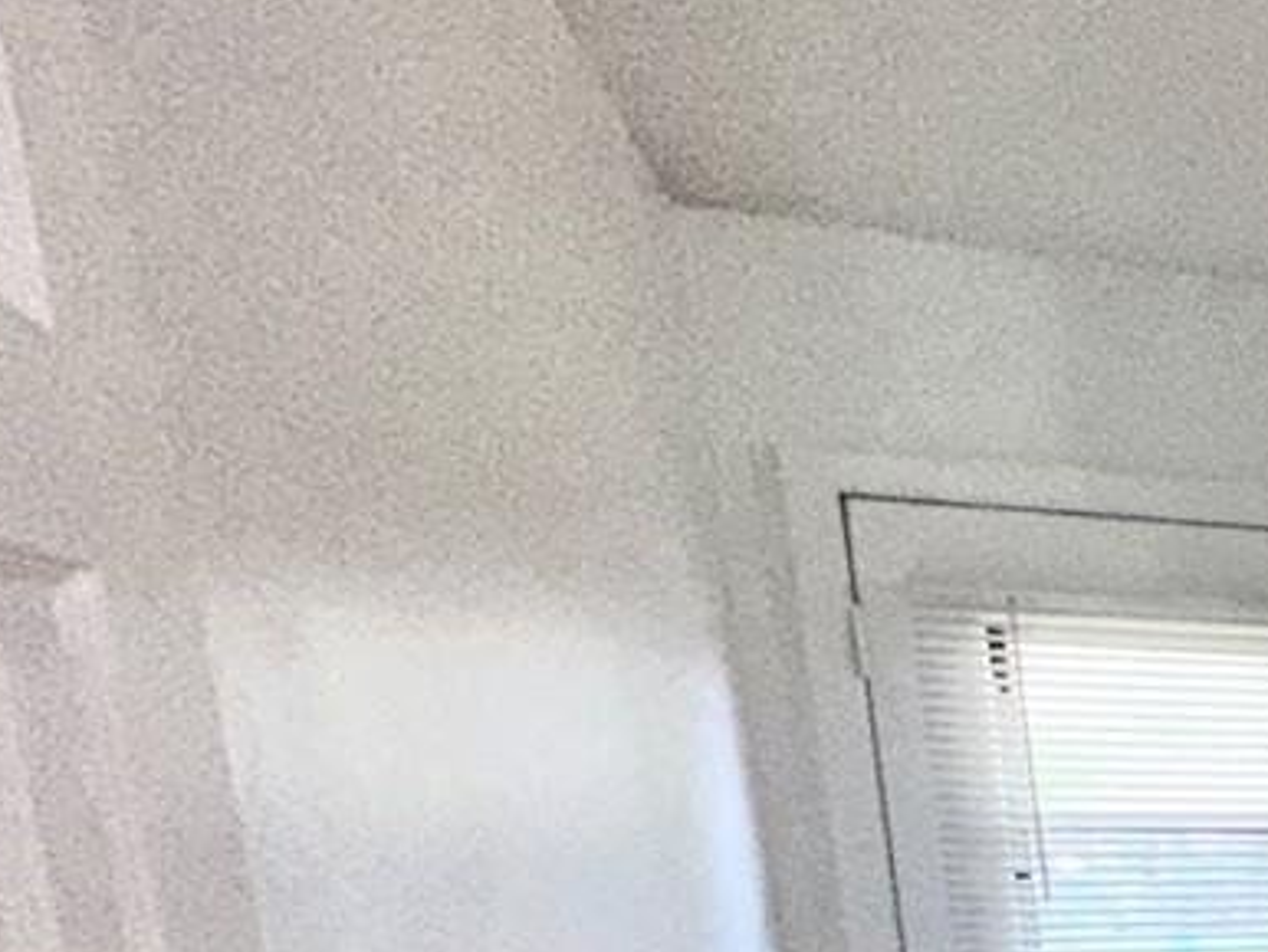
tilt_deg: -11.5
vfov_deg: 22.7
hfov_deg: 18.8
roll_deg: +0.6
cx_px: 2579
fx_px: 2126
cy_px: 1221
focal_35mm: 58
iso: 80
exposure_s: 1/89
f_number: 2.2
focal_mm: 2.22
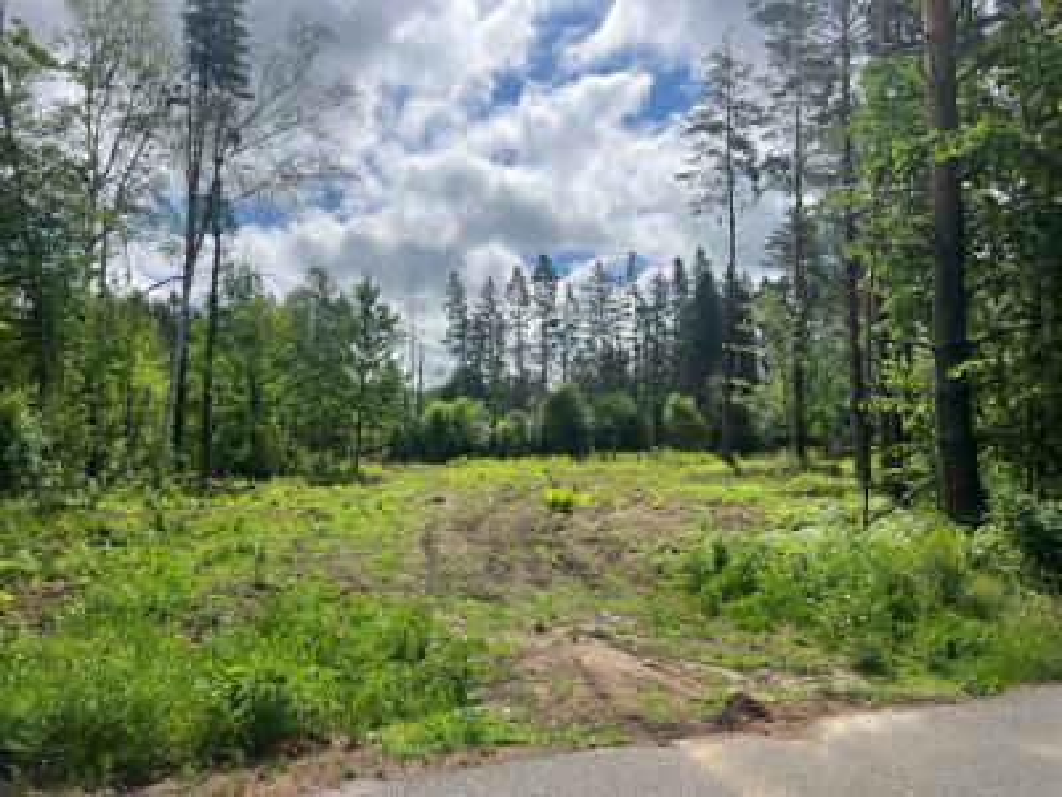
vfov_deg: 53.1
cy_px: 398
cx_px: 531
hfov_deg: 67.3
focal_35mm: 26
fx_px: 798
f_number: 1.5
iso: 50
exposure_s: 1/8696
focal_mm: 5.7
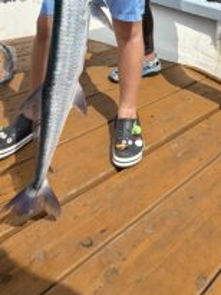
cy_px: -54
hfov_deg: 41.0
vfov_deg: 39.7
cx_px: 154
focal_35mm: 34
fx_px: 290
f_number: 2.2
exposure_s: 1/4425
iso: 50
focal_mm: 2.22
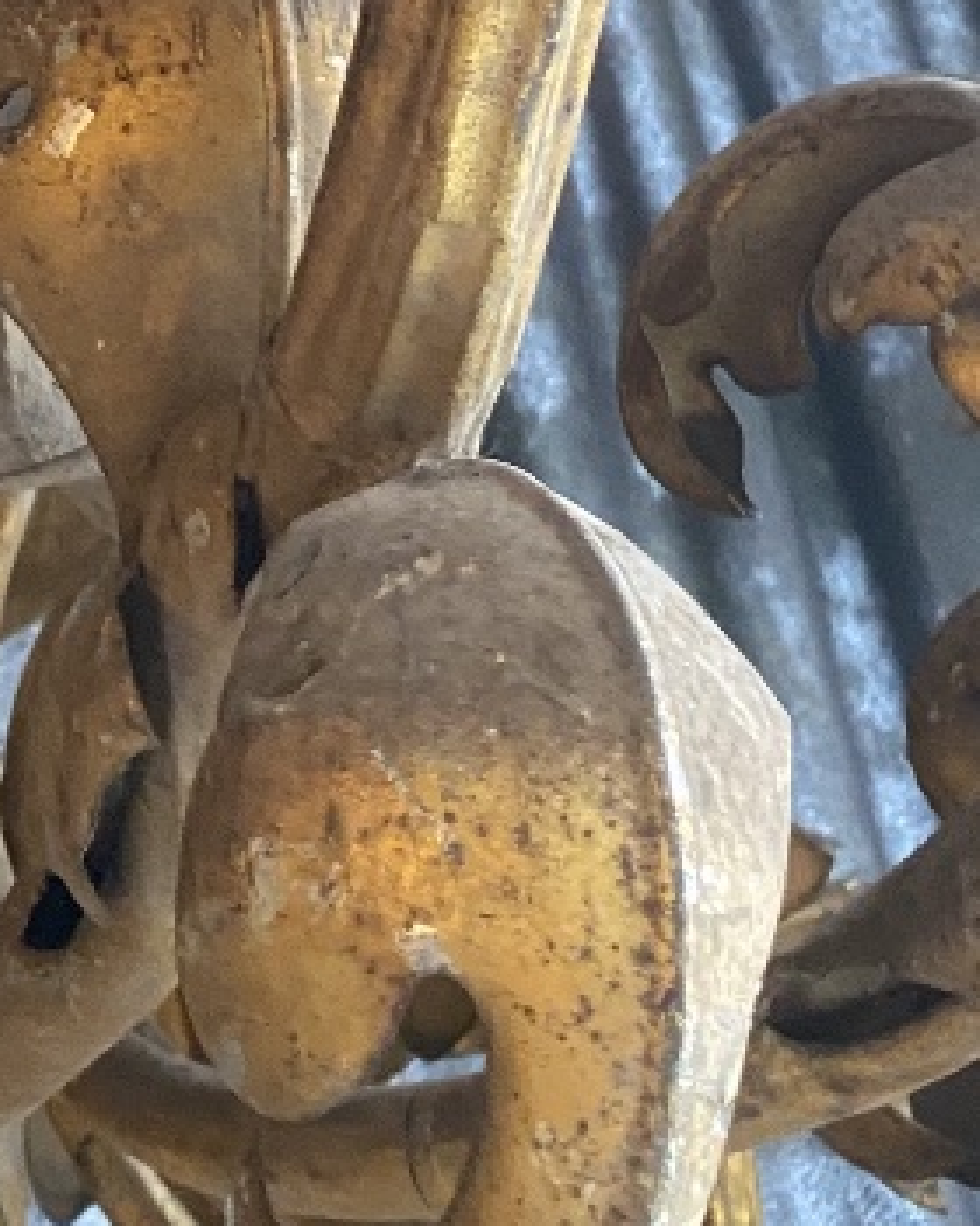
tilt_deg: +50.9
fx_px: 3154
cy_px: -504
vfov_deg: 19.7
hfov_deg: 17.3
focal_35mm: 87
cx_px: 42
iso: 400
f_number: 1.8
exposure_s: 1/50
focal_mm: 4.25
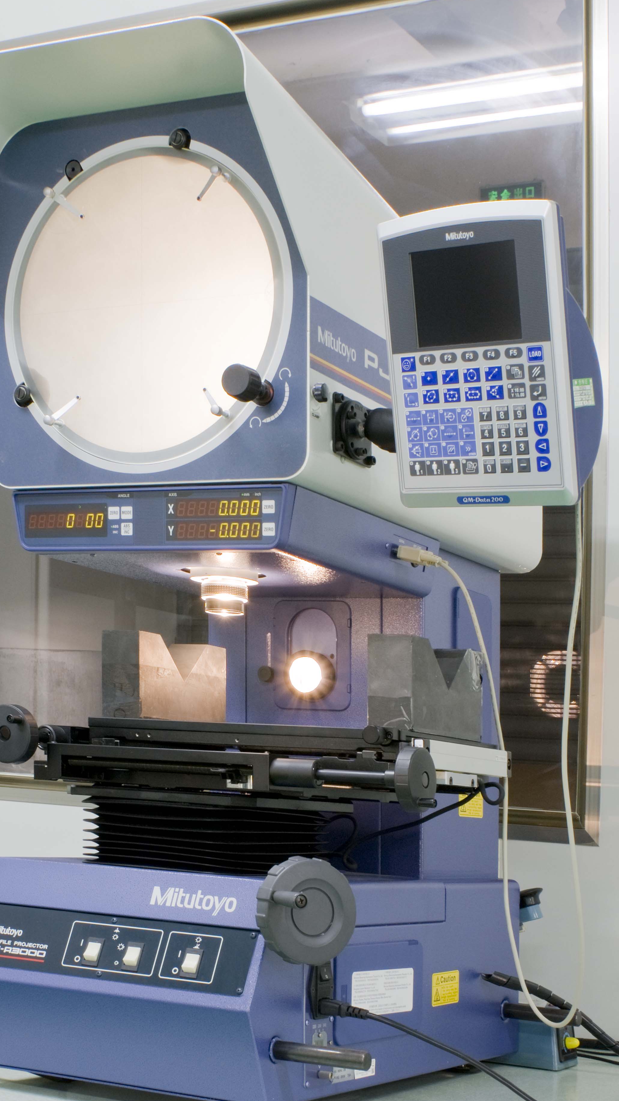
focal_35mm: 55
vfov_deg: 37.8
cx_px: 271
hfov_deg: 21.8
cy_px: 608
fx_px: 1605
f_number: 14
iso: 100
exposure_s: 2.5
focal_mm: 28
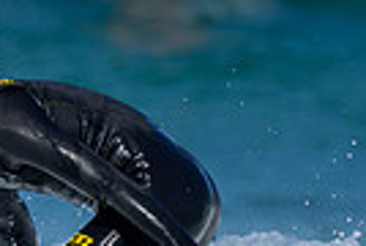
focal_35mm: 4751
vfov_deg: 0.3
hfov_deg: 0.4
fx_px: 48409
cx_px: 33
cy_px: 237
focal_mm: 800
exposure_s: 1/2000
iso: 140
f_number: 6.3
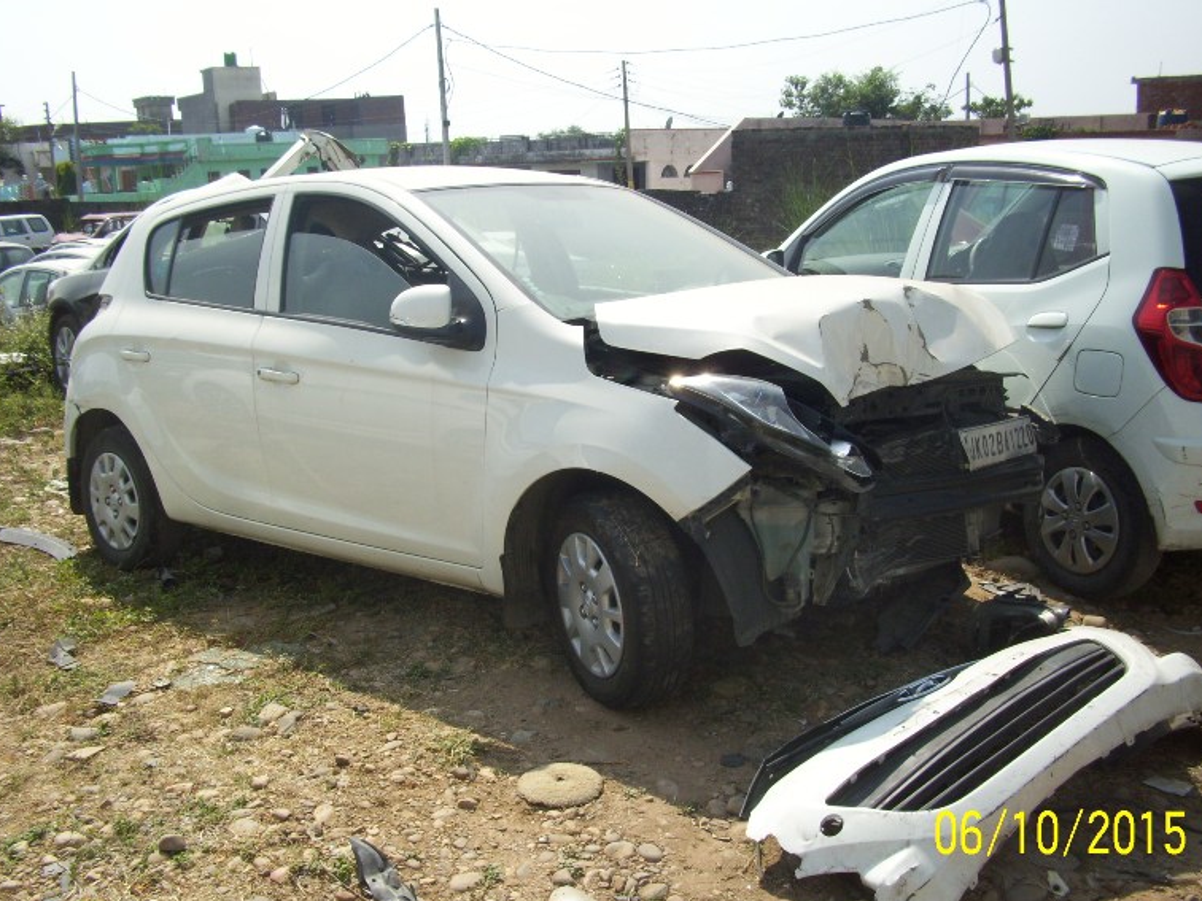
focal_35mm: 36
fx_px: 1250
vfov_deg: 39.6
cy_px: 475
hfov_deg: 51.3
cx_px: 615
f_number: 5.6
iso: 80
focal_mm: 5.7
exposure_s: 1/250
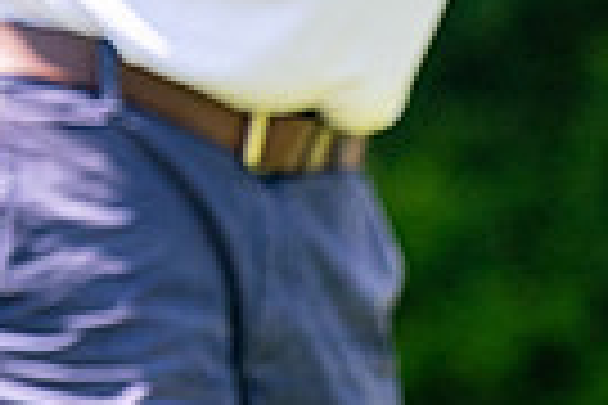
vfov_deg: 0.7
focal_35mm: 1932
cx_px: -626
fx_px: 32627
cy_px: -446
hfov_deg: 1.1
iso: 200
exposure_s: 1/1000
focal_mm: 300
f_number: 4.5
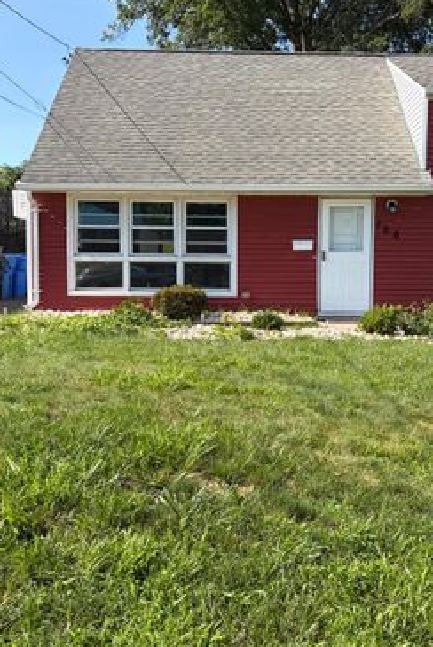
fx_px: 666
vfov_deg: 51.8
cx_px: 254
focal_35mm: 37
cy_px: 322
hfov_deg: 35.9
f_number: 1.6
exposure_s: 1/1751
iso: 50
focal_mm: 5.96
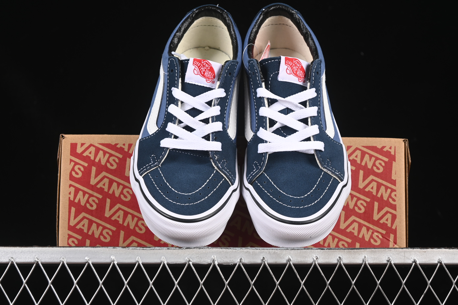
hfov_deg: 27.0
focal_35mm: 75
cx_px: 229
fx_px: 954
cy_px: 152
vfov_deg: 18.2
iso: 160
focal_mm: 50
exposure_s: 1/60
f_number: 6.3
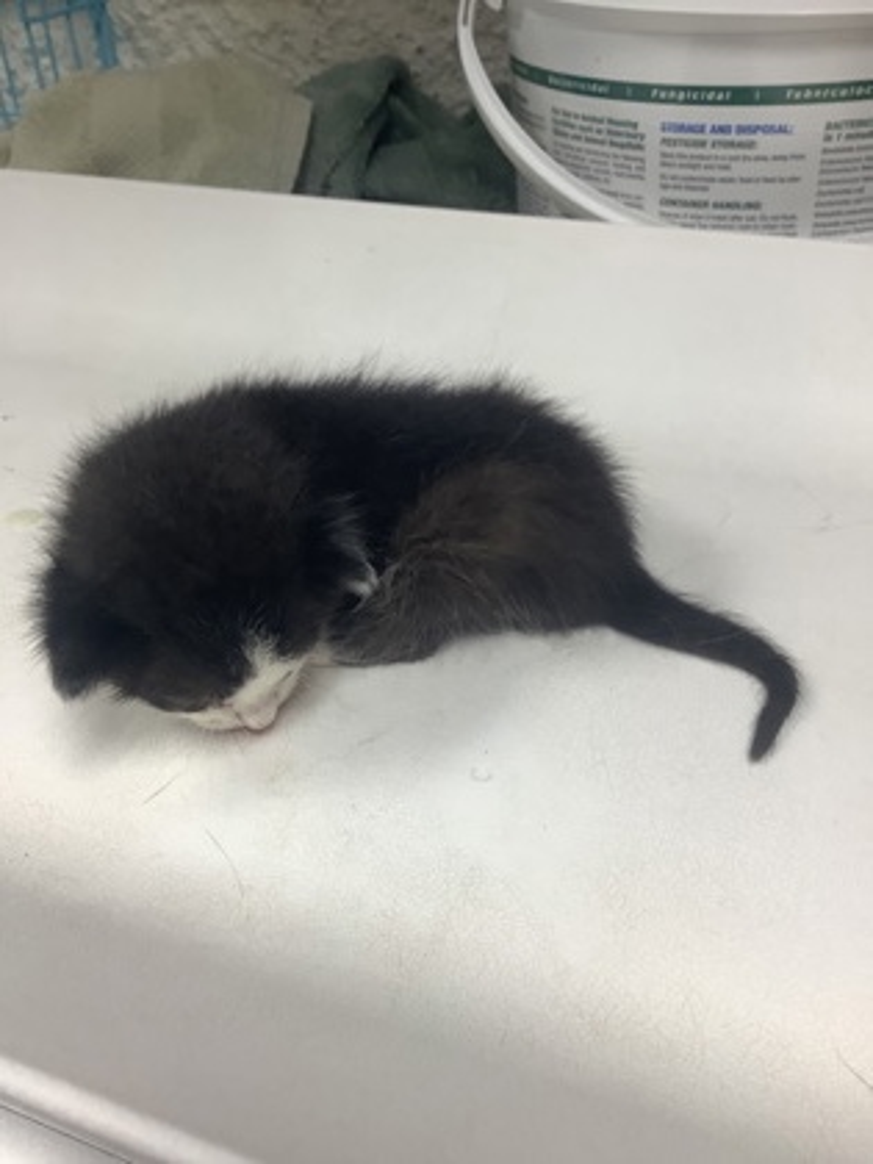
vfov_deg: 58.4
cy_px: 582
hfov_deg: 45.4
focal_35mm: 31
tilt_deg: -35.5
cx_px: 436
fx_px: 1042
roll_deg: +1.7
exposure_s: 1/60
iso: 64
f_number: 2.4
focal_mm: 3.3
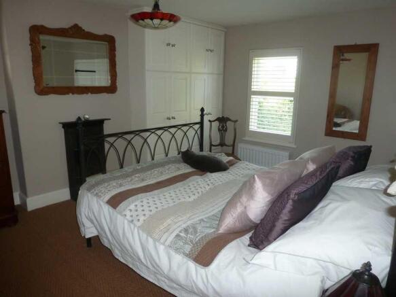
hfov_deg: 71.6
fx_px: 274
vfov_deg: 56.8
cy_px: 148
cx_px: 198
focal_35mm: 24
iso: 250
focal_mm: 4.3
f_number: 3.3
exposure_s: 1/60
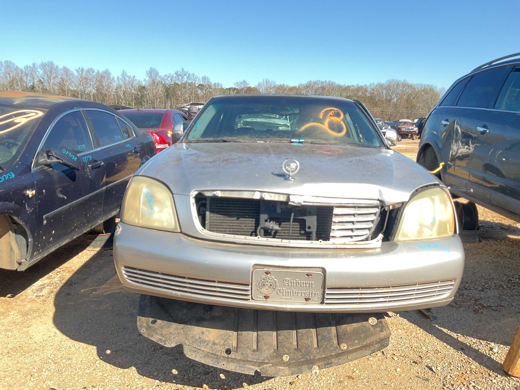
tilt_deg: -11.5
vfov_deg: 48.2
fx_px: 436
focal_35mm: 29
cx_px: 260
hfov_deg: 61.7
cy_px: 195
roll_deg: +0.3
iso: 16
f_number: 1.8
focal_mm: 3
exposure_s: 1/216
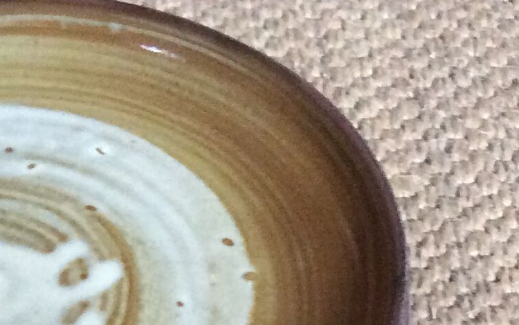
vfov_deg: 10.3
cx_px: 286
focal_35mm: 117
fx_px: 1655
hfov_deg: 17.8
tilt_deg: -52.8
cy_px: 665
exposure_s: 1/25
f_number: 2.4
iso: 250
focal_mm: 3.3
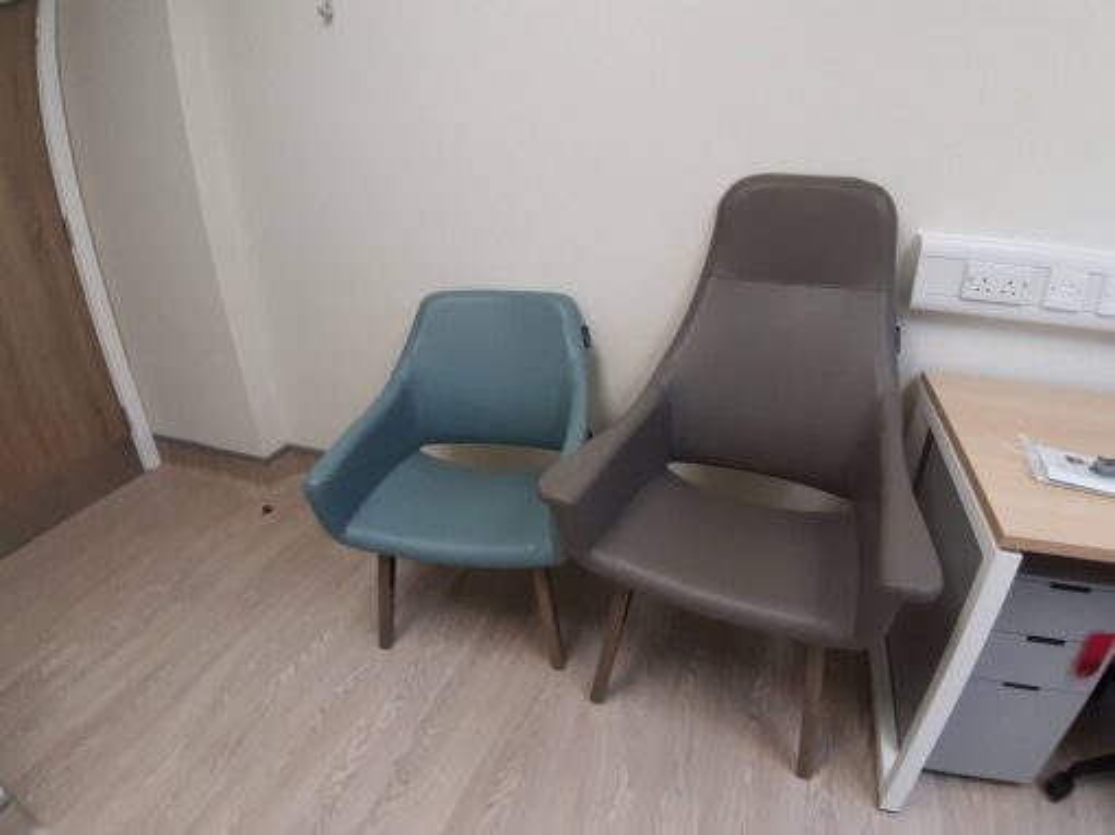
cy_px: 418
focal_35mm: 18
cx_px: 558
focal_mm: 1.87
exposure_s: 1/50
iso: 125
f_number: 2.4
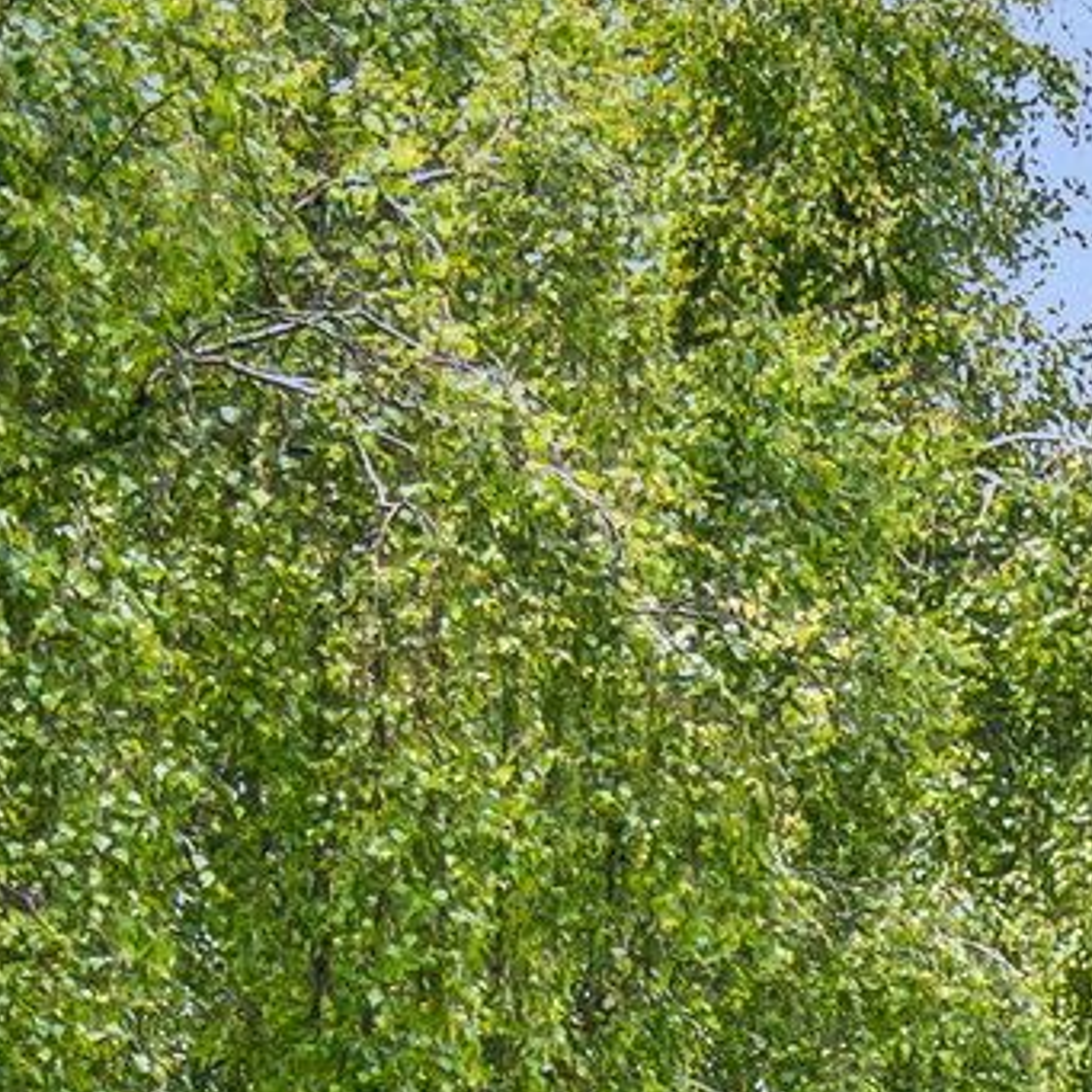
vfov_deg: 7.0
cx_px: 3551
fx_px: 8530
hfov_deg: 6.5
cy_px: 2277
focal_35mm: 239
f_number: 8
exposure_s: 1/500
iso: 400
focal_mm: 32
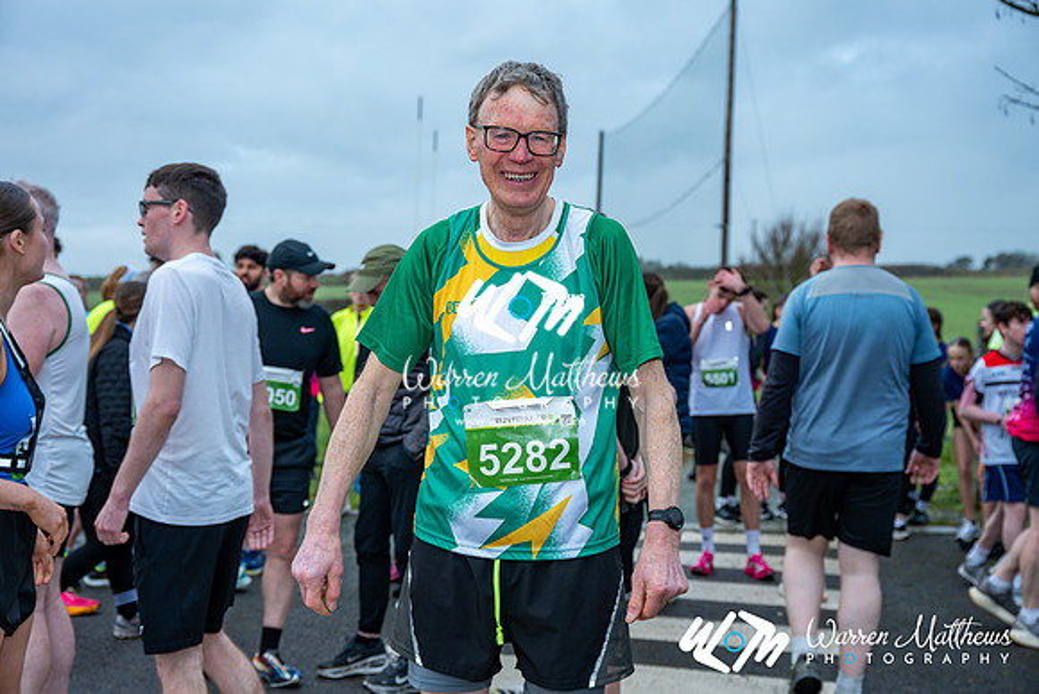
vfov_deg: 29.3
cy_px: 347
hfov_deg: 42.7
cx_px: 520
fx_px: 1328
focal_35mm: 46
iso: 100
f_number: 4
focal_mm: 46
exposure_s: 1/200
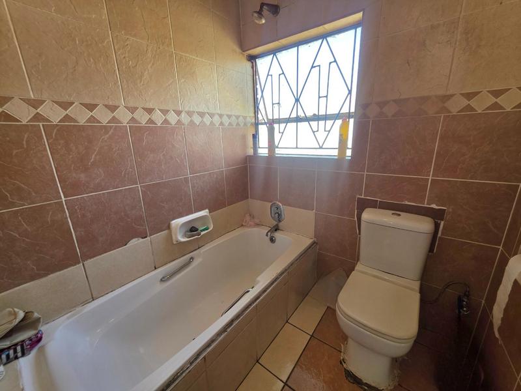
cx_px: 260
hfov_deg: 106.2
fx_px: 196
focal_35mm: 13
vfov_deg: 89.9
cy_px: 196
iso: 125
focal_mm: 2.2
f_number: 1.9
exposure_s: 1/101
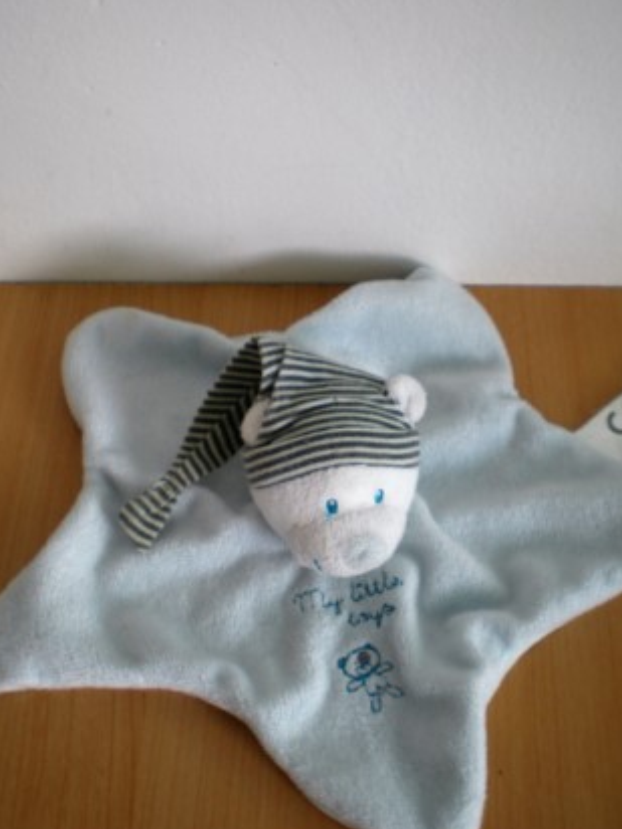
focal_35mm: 48
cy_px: 417
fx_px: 1150
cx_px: 312
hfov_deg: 30.3
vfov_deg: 39.7
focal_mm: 6.3
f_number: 3.1
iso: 76
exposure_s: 1/55.2
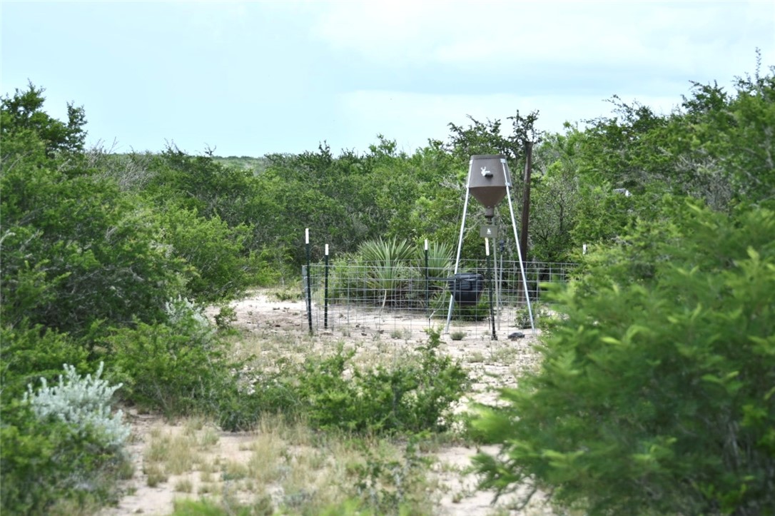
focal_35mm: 95
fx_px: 2044
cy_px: 258
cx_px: 388
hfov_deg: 21.5
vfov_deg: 14.4
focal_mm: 95
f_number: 5.6
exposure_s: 1/800
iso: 200
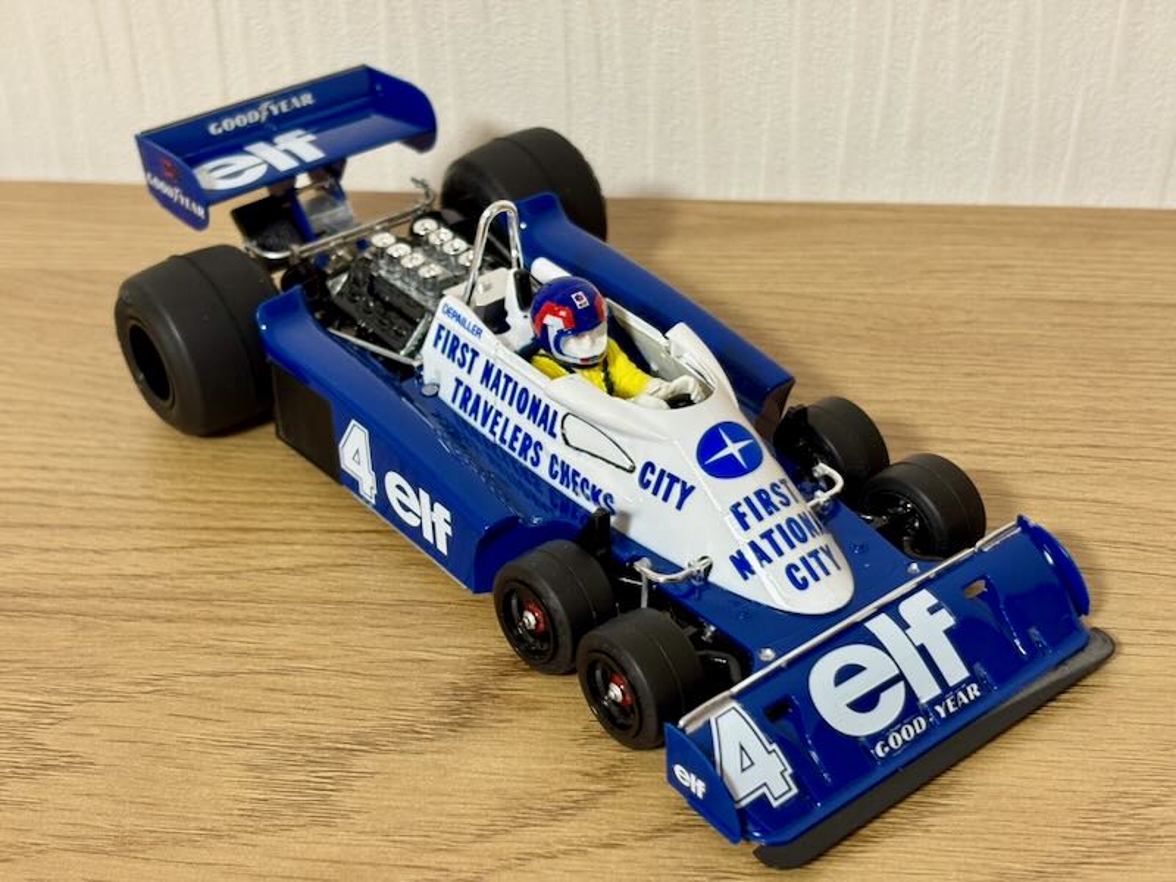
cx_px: 588
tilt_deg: -34.3
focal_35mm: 52
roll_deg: +3.0
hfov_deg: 36.8
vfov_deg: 28.0
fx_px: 1767
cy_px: 441
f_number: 1.6
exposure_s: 1/60
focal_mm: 5.96
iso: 125
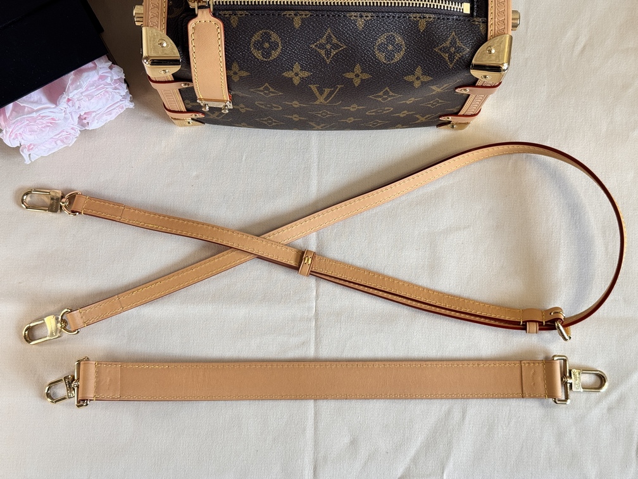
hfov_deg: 39.7
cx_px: 319
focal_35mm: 48
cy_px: 240
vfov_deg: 30.3
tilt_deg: -82.4
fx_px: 885
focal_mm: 6.76
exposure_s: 1/50
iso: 50
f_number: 1.78
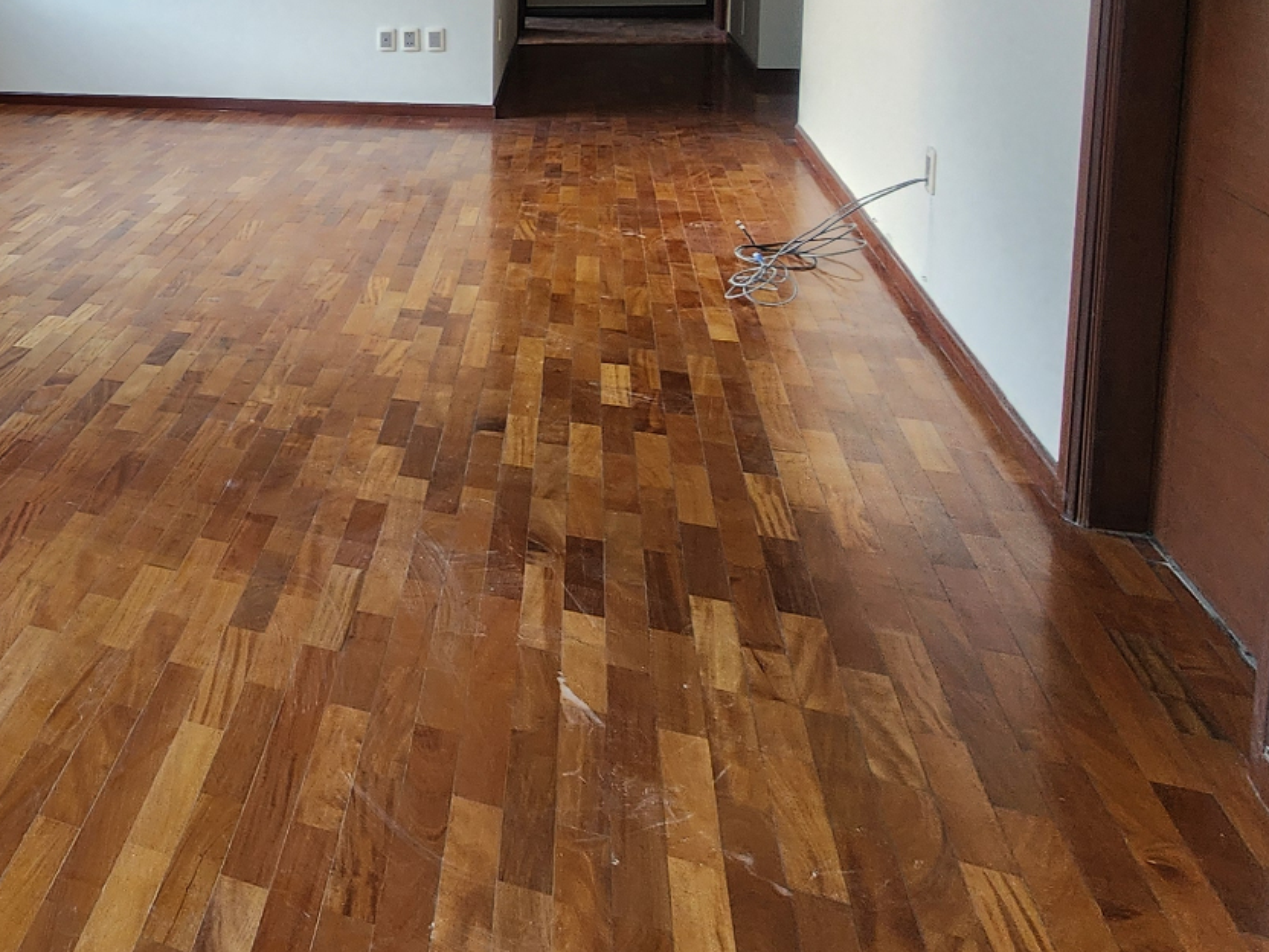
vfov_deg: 40.7
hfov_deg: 42.2
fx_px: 1173
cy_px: 93
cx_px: -185
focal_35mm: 32
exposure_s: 1/60
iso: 125
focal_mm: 2.2
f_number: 2.2
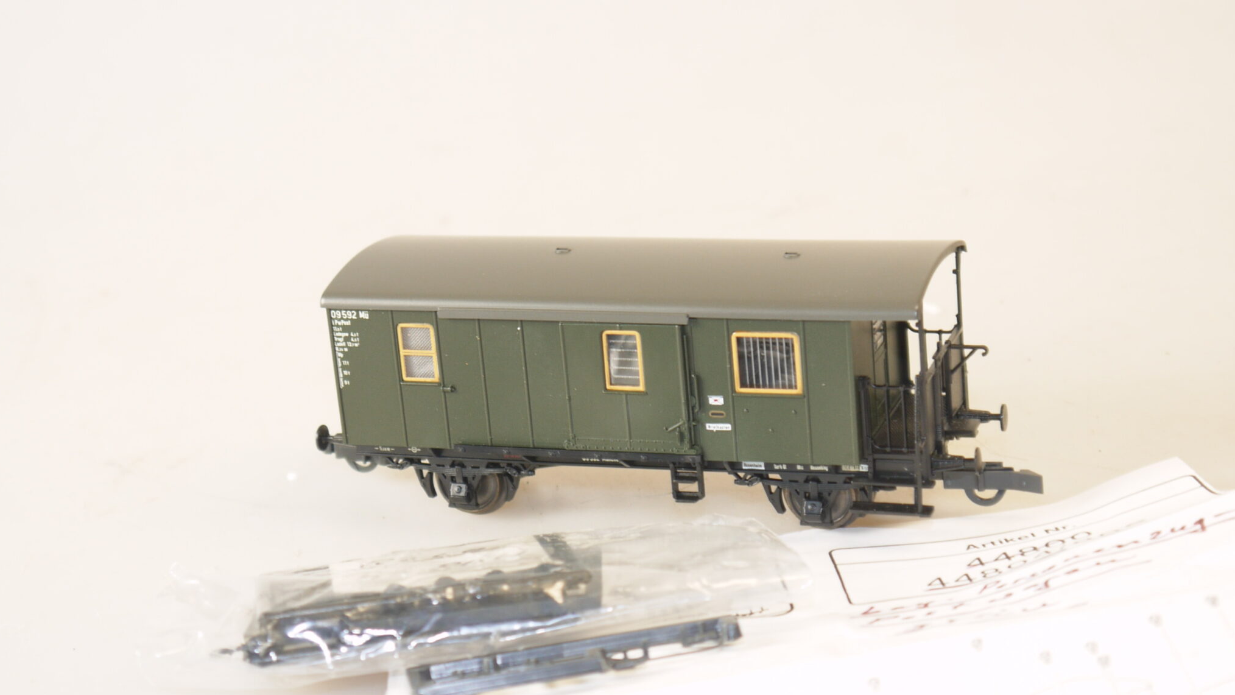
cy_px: 365
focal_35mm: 77
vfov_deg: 15.7
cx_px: 614
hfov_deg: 27.5
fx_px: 2522
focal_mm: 25
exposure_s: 1/25
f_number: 4.6
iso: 100
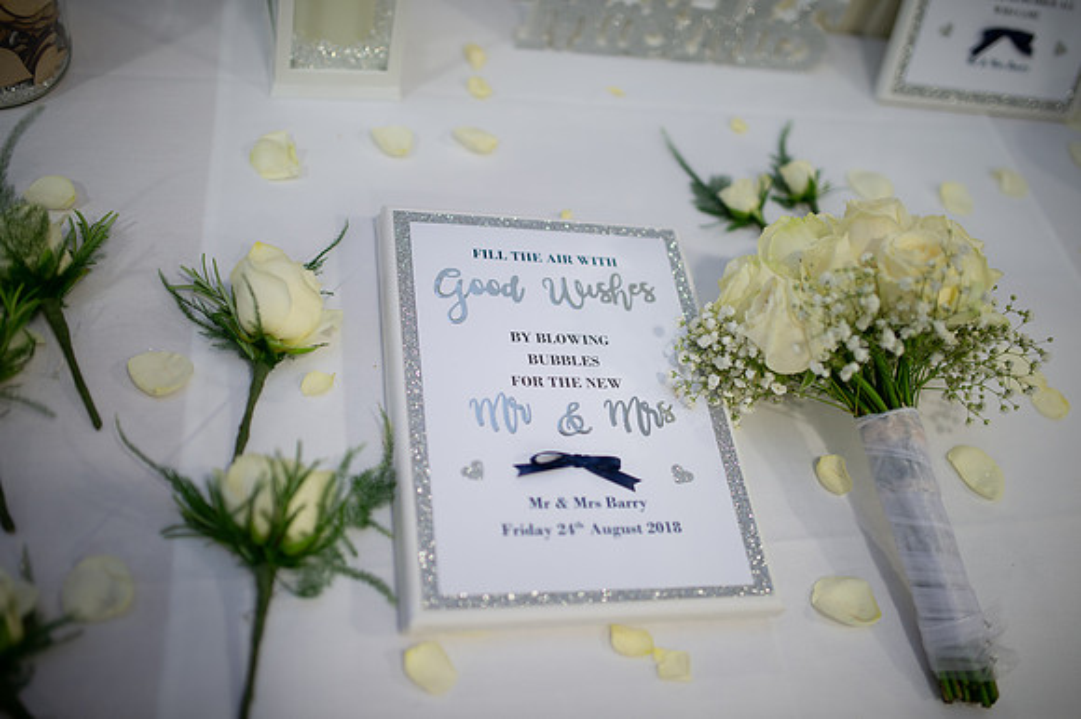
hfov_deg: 54.5
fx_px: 1050
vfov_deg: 37.8
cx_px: 540
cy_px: 360
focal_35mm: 35
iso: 250
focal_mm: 35
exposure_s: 1/160
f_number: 1.4
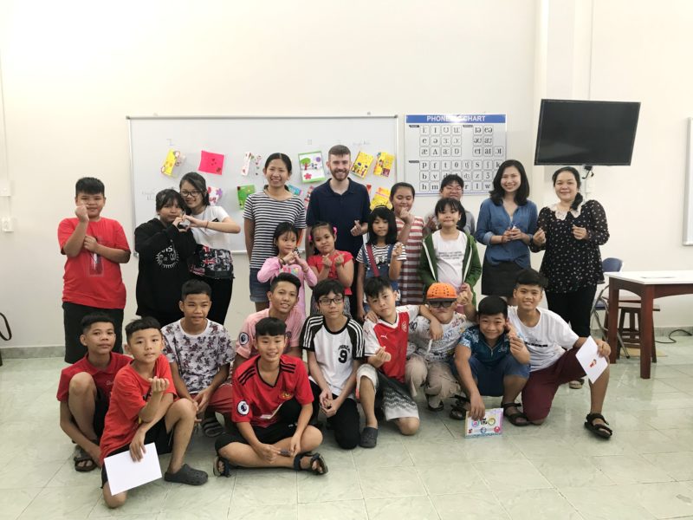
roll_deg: +0.5
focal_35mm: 28
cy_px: 260
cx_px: 346
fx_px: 561
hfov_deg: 63.4
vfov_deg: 49.7
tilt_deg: -4.9
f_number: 1.8
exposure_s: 1/33
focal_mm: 3.99
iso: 25
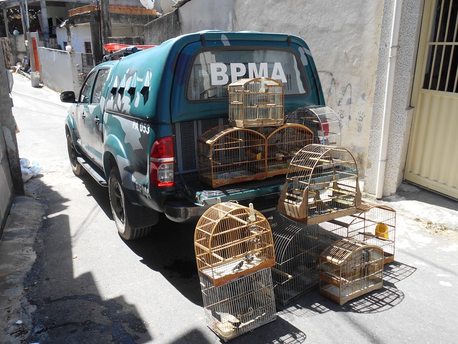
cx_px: 229
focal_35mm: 26
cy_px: 172
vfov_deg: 53.1
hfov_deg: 67.3
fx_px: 344
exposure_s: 1/250
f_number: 3.4
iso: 80
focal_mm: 4.7
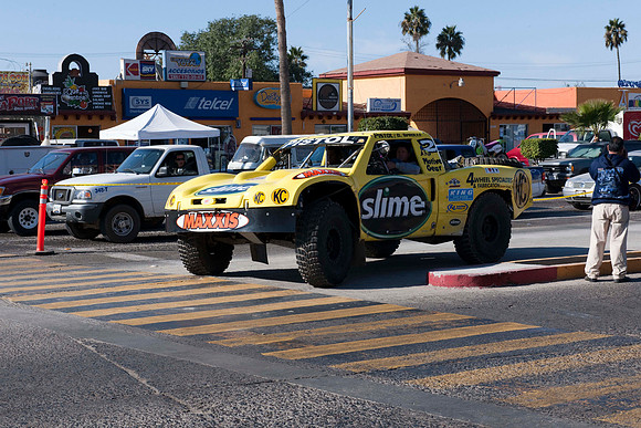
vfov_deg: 19.5
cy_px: 214
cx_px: 320
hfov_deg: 28.8
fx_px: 1247
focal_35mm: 70
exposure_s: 1/640
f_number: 13
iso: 320
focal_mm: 70
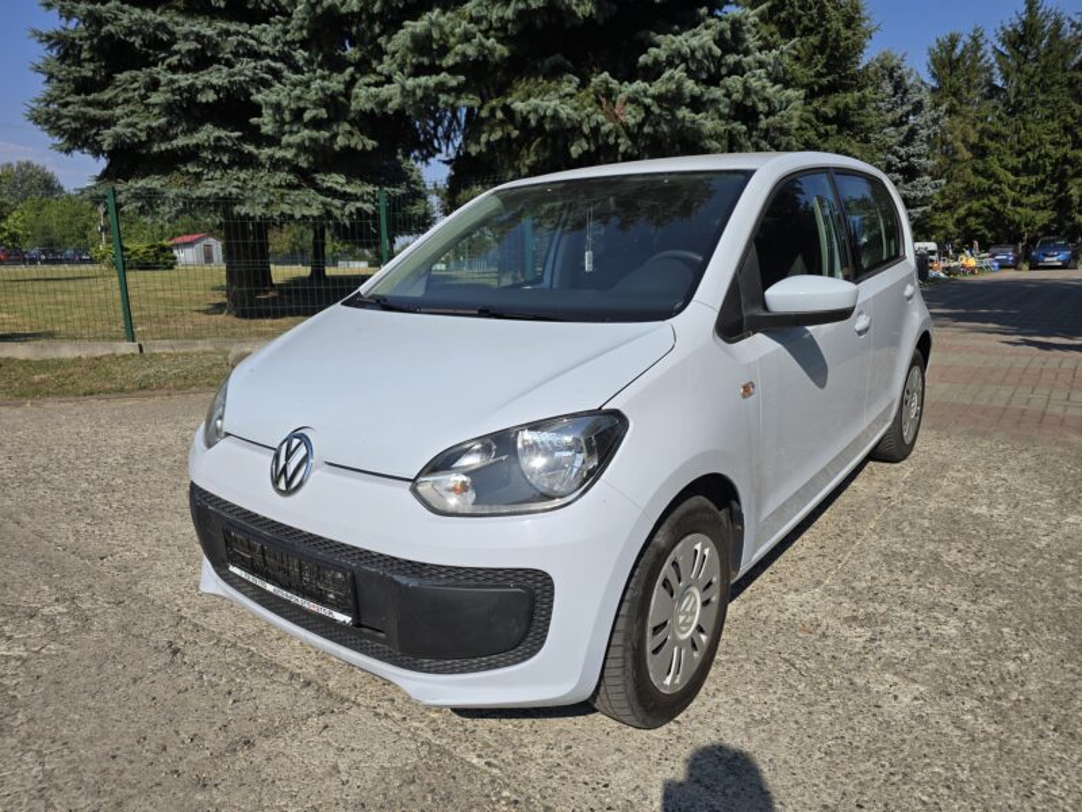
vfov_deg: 58.9
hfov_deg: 73.9
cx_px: 541
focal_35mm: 23
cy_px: 406
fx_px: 719
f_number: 1.7
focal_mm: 6.3
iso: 12
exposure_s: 1/1350
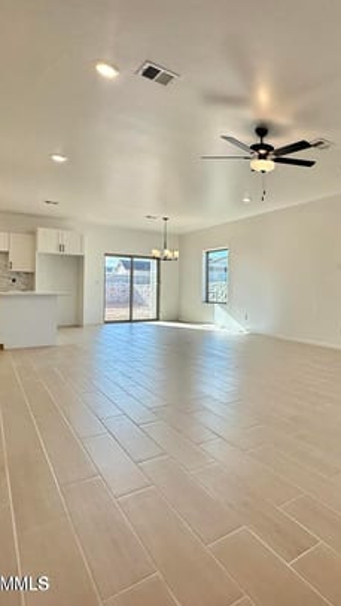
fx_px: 337
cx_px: 334
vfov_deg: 83.8
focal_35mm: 21
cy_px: 299
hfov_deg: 45.9
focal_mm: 2.22
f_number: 2.2
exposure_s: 1/271
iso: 64
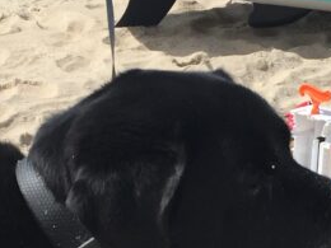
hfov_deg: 17.2
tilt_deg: -26.0
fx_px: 1090
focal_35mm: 114
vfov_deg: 13.0
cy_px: 159
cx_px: 121
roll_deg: +0.8
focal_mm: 4.15
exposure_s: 1/2825
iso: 32
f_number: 2.2
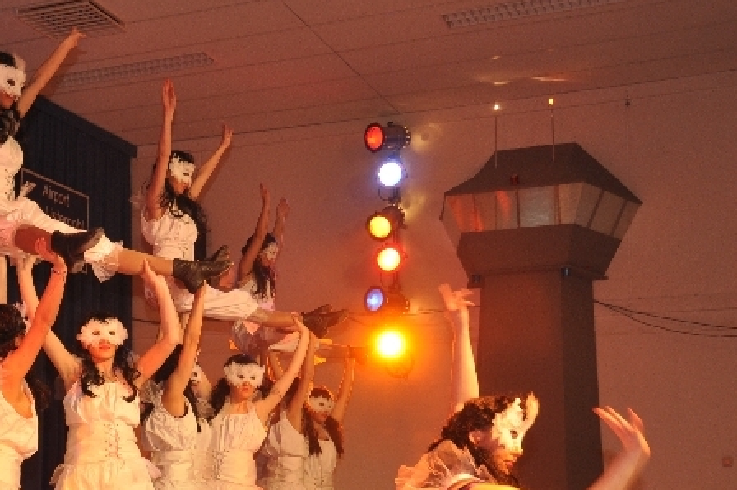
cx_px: 118
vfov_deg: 20.1
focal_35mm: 67
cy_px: 397
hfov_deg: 29.3
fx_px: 1368
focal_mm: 25
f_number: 5
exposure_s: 1/80
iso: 400
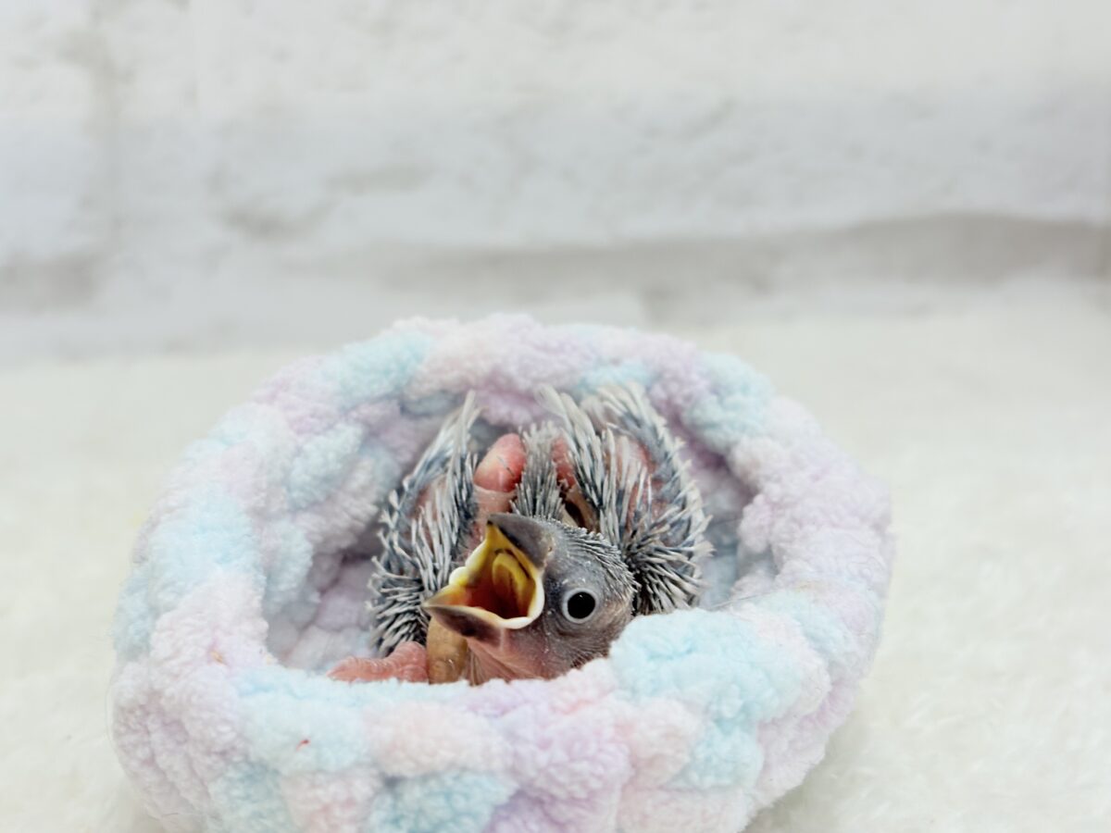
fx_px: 1669
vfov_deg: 28.0
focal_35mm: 52
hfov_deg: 36.8
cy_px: 416
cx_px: 556
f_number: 1.6
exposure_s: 1/100
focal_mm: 5.96
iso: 64
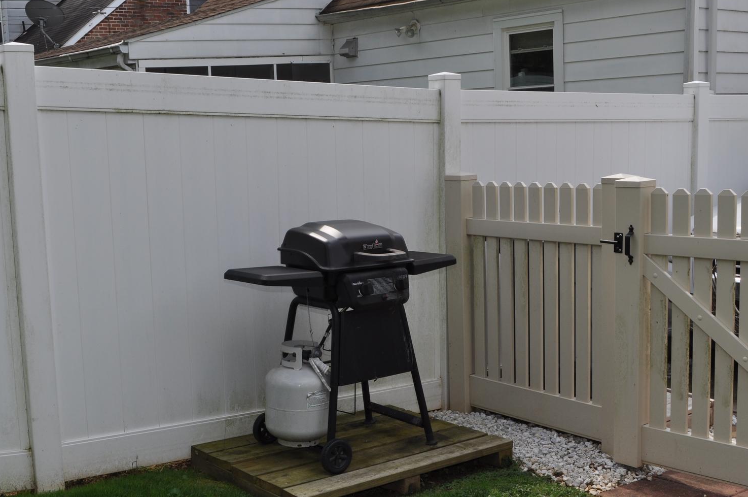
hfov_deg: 39.5
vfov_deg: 26.9
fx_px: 1037
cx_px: 315
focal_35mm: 50
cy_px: 282
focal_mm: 24
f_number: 13
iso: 200
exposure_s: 1/200
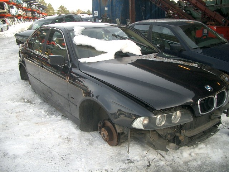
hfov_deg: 52.6
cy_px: 86
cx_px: 114
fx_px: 232
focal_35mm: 35
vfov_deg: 40.7
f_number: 2.6
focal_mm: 5.8
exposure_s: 1/250
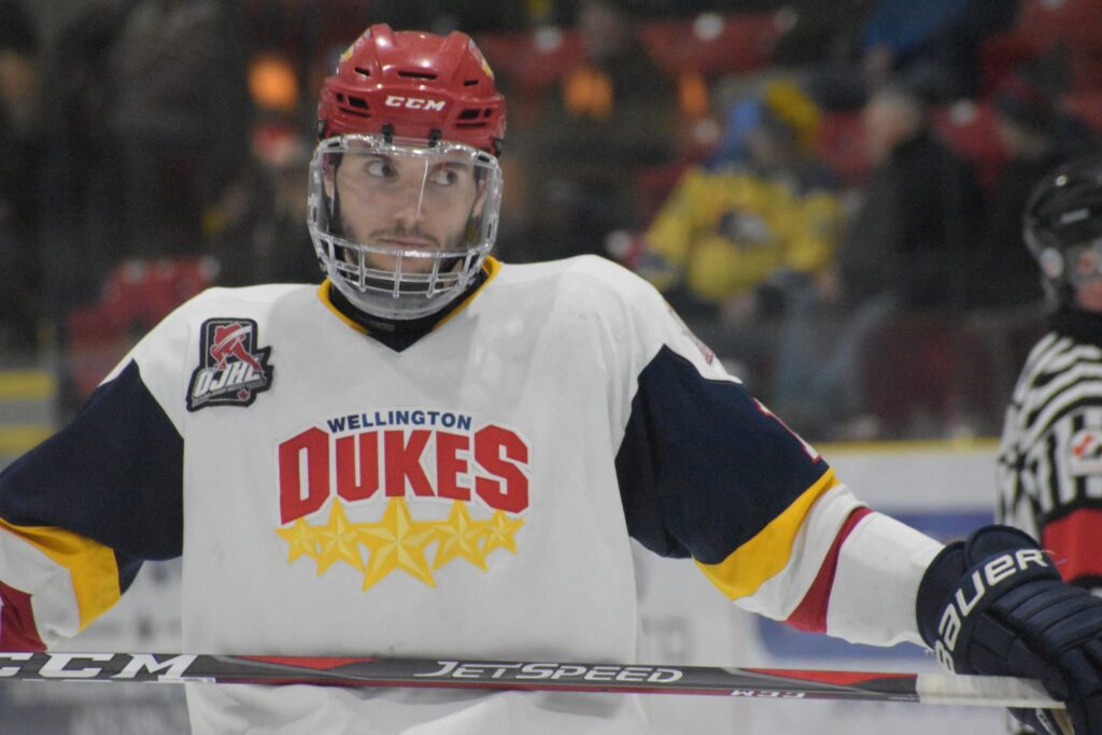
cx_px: 551
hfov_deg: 4.6
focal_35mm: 450
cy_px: 368
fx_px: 13776
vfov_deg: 3.1
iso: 10000
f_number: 8
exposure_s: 1/400
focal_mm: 300
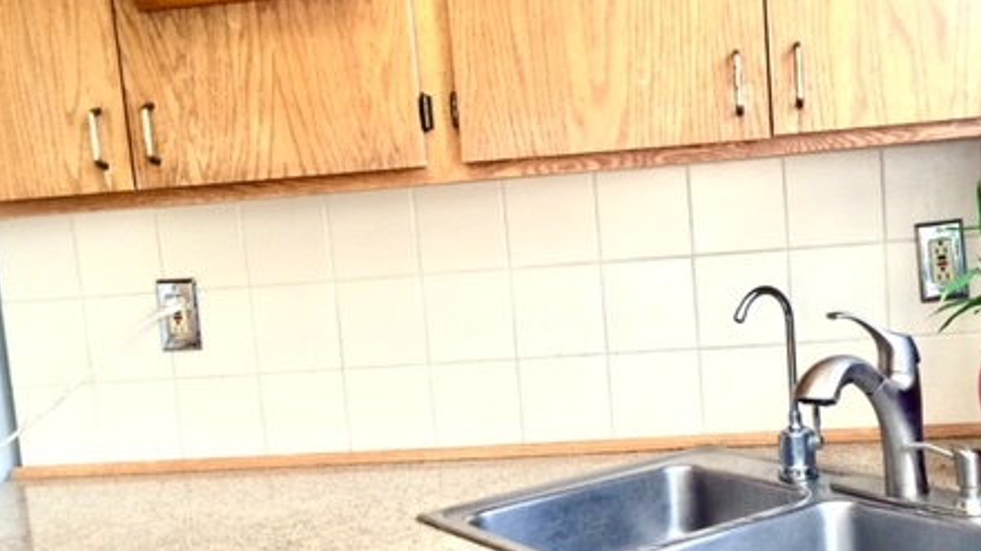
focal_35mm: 46
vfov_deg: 25.9
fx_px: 1196
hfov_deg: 44.3
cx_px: 602
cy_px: 339
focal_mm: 4.15
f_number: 2.2
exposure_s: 1/30
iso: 50
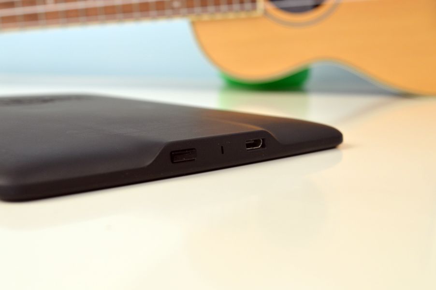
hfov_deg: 38.9
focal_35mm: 51
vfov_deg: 26.4
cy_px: 145
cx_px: 218
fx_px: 617
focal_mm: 34
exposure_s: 1/15
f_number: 10
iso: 800
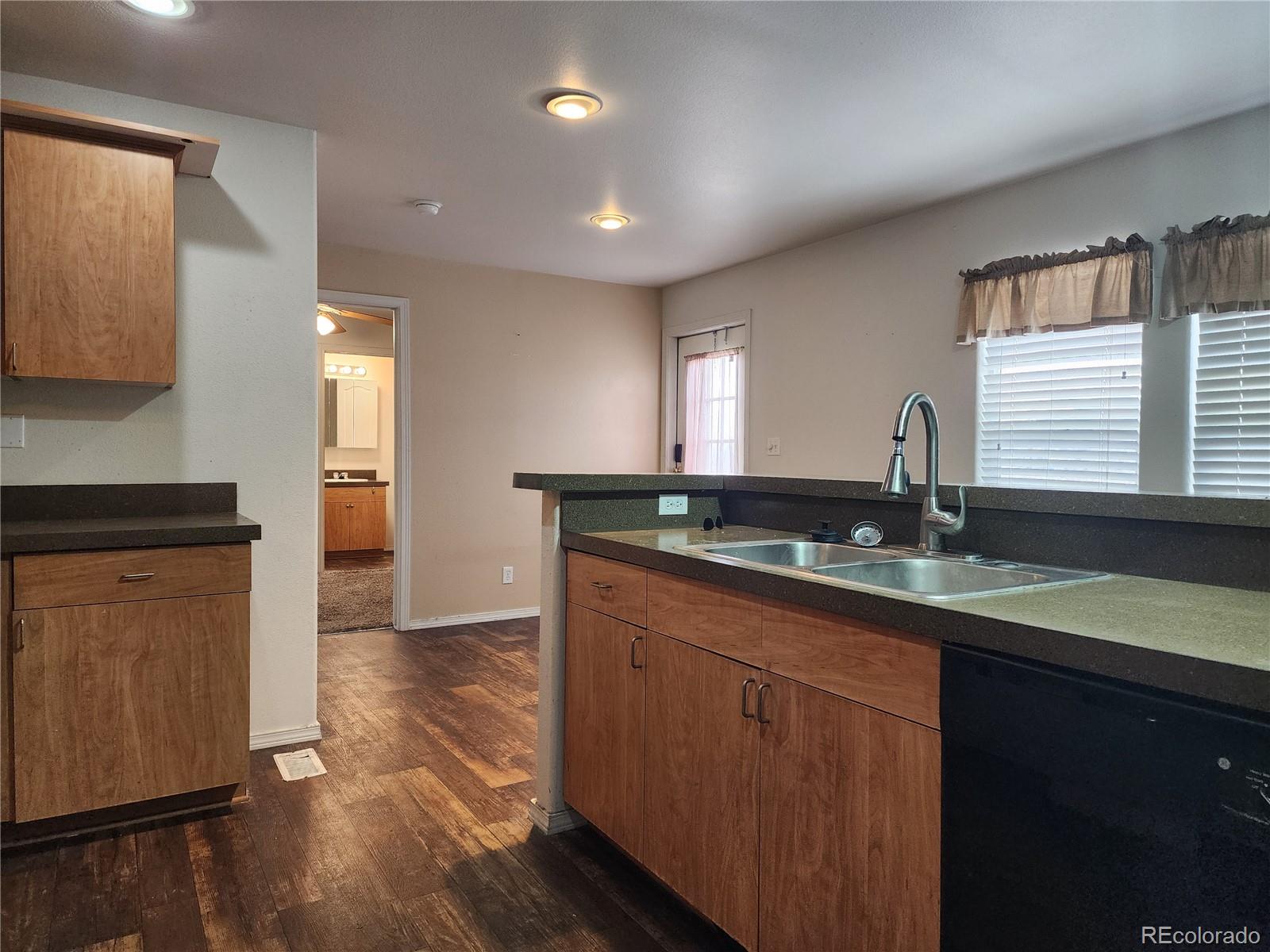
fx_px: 844
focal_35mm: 23
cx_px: 635
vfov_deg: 58.9
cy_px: 476
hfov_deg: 73.9
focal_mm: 6.4
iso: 200
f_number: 1.8
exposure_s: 1/120
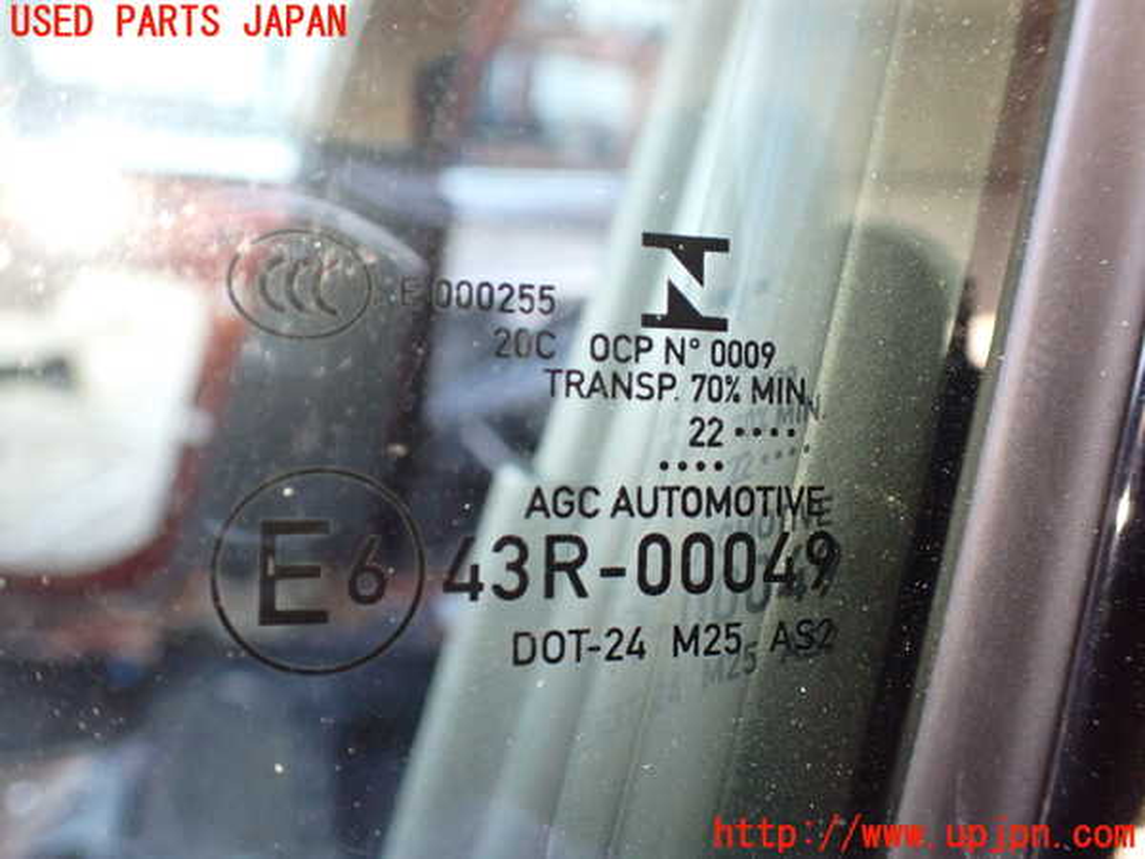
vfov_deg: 46.8
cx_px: 572
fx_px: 992
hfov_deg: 60.0
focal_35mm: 30
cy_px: 430
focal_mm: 5.4
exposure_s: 1/100
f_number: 2.3
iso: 800
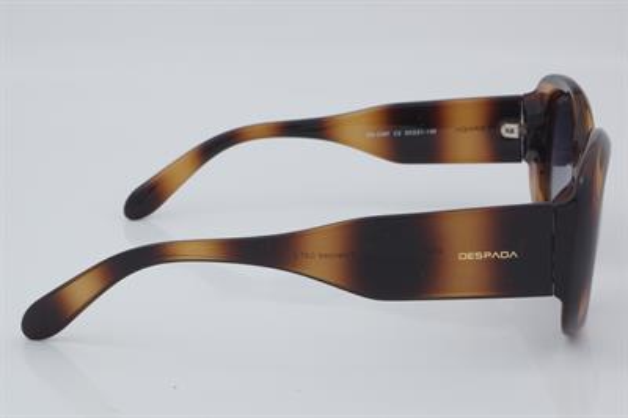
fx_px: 1438
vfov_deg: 16.5
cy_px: 209
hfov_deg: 24.6
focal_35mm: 82
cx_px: 314
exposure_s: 1/4
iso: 100
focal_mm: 55
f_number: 32
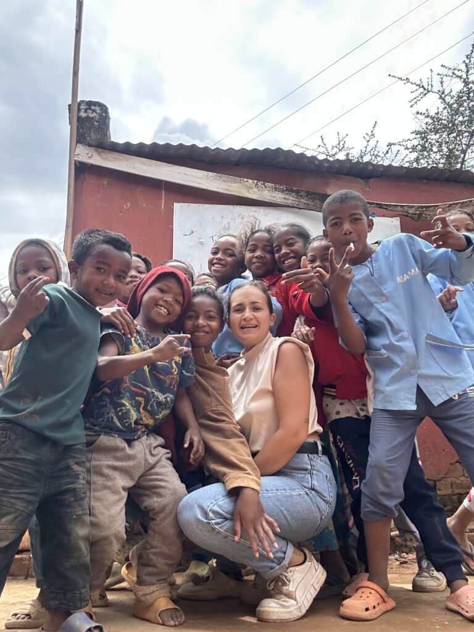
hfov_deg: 46.8
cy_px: 316
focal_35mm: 30
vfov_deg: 60.0
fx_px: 548
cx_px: 237
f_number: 1.9
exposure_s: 1/541
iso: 25
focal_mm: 2.69
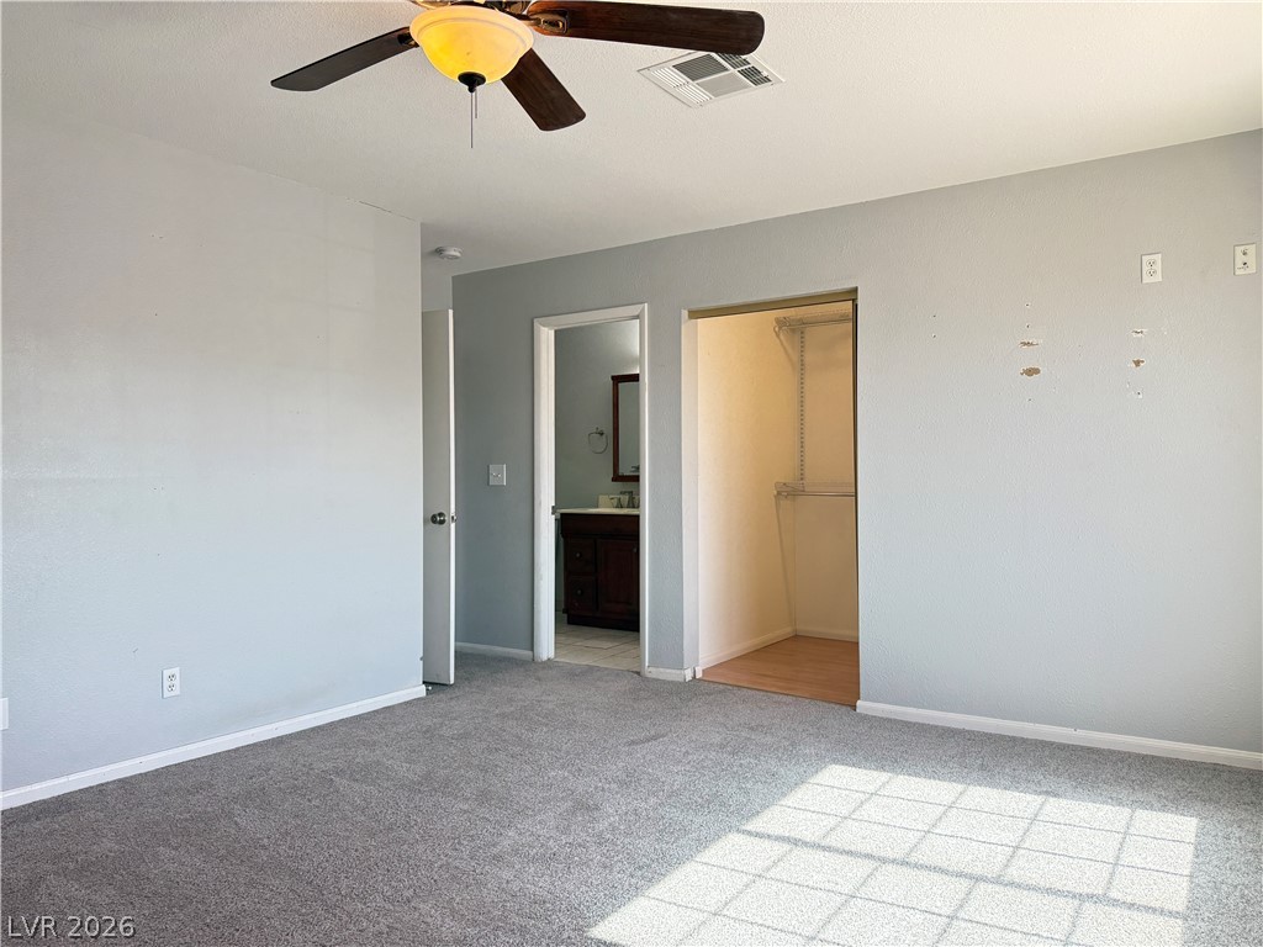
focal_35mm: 24
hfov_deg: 71.6
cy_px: 474
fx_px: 876
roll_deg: +0.0
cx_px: 632
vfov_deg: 56.8
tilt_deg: +0.2
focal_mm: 6.76
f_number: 1.78
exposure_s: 1/120
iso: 250
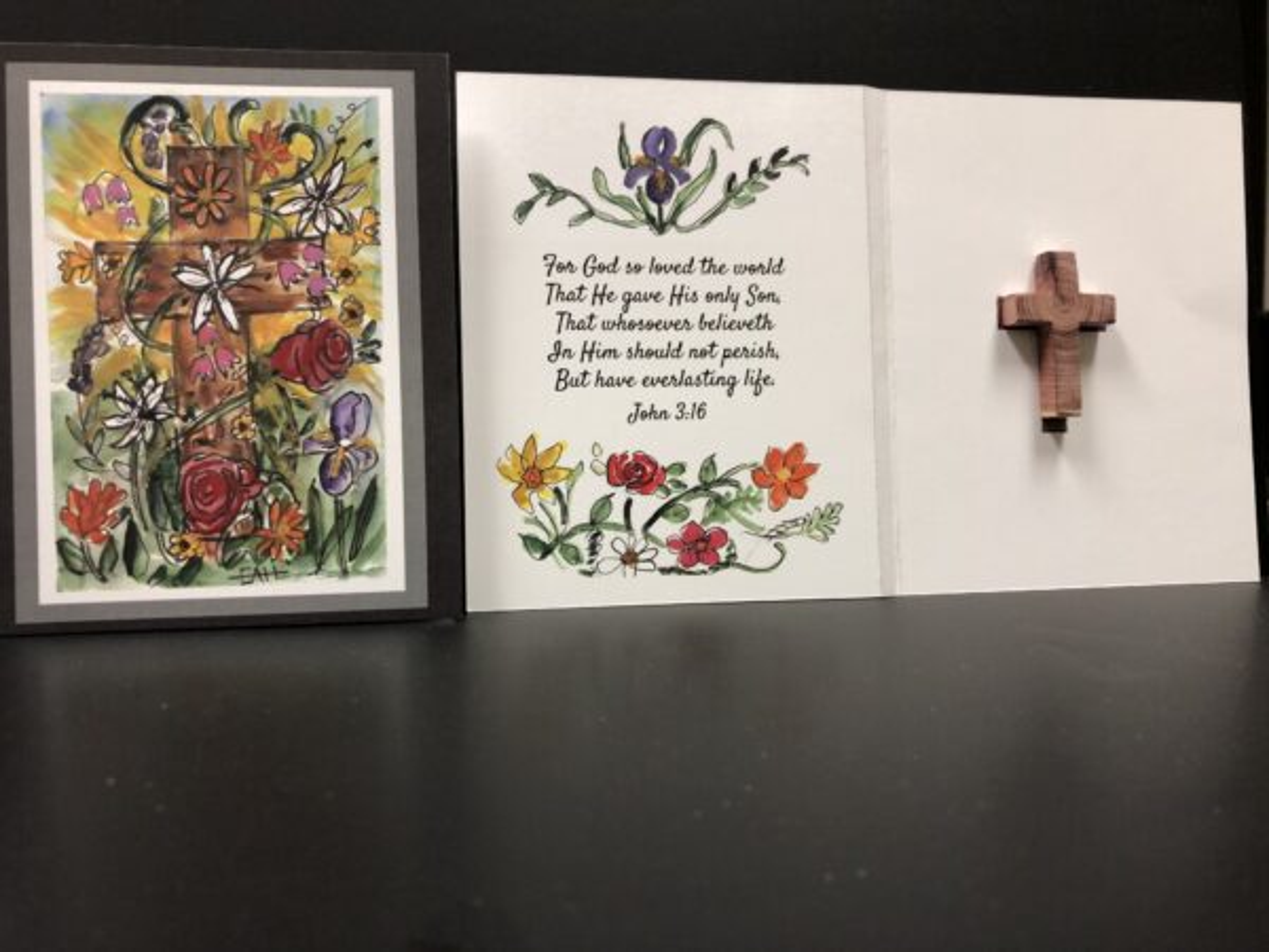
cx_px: 634
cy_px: 476
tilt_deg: -4.0
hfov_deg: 63.4
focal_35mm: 28
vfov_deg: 49.7
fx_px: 1026
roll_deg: -0.4
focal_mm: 3.99
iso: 80
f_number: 1.8
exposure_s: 1/60
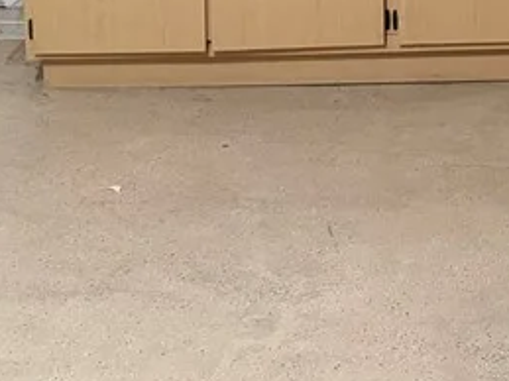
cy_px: -316
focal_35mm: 95
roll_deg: +0.9
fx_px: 1396
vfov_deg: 13.8
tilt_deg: -4.0
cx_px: 570
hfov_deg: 19.7
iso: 400
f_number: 1.78
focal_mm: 6.76
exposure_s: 1/60
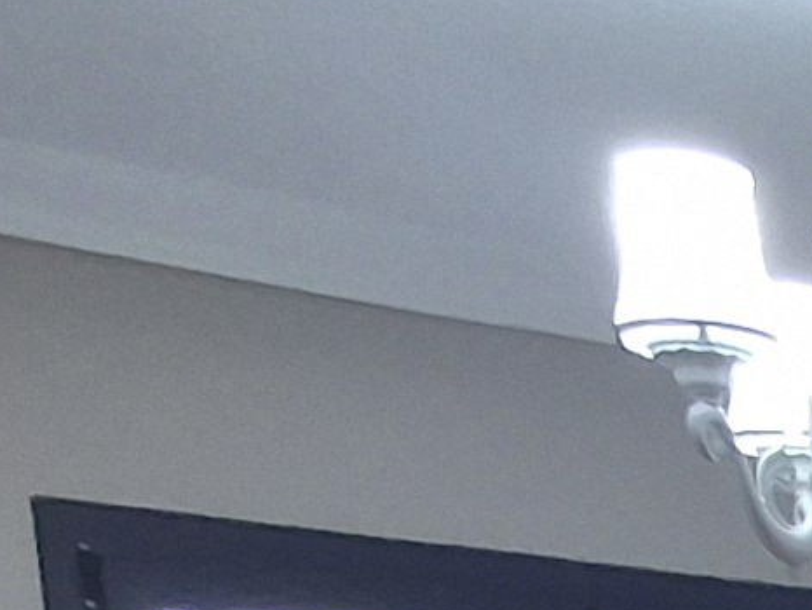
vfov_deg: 11.0
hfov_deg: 13.3
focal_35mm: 112
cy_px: 1511
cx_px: 1920
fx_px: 2629
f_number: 2.2
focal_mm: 1.64
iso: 80
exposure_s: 1/50
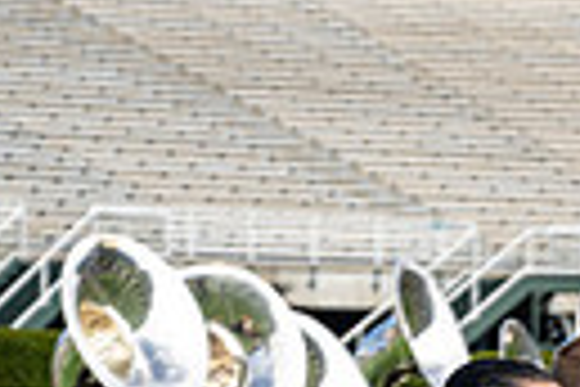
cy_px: 718
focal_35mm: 315
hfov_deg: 6.4
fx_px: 5075
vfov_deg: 4.3
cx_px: 953
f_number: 4.5
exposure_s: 1/250
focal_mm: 70
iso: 80
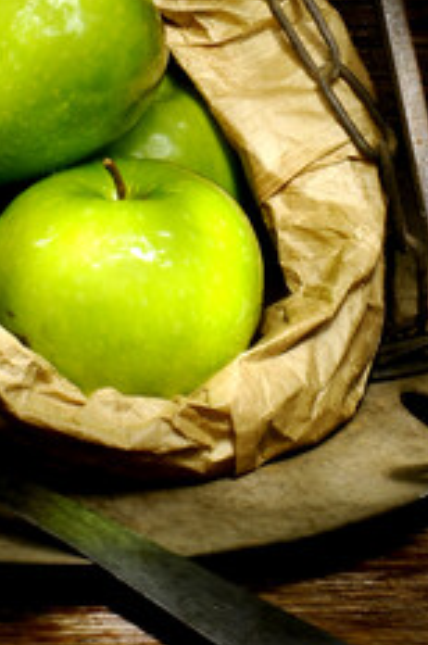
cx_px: 129
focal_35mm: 178
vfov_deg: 11.5
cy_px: 19
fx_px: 3184
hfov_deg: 7.7
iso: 200
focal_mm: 55
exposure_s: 6.2
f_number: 16
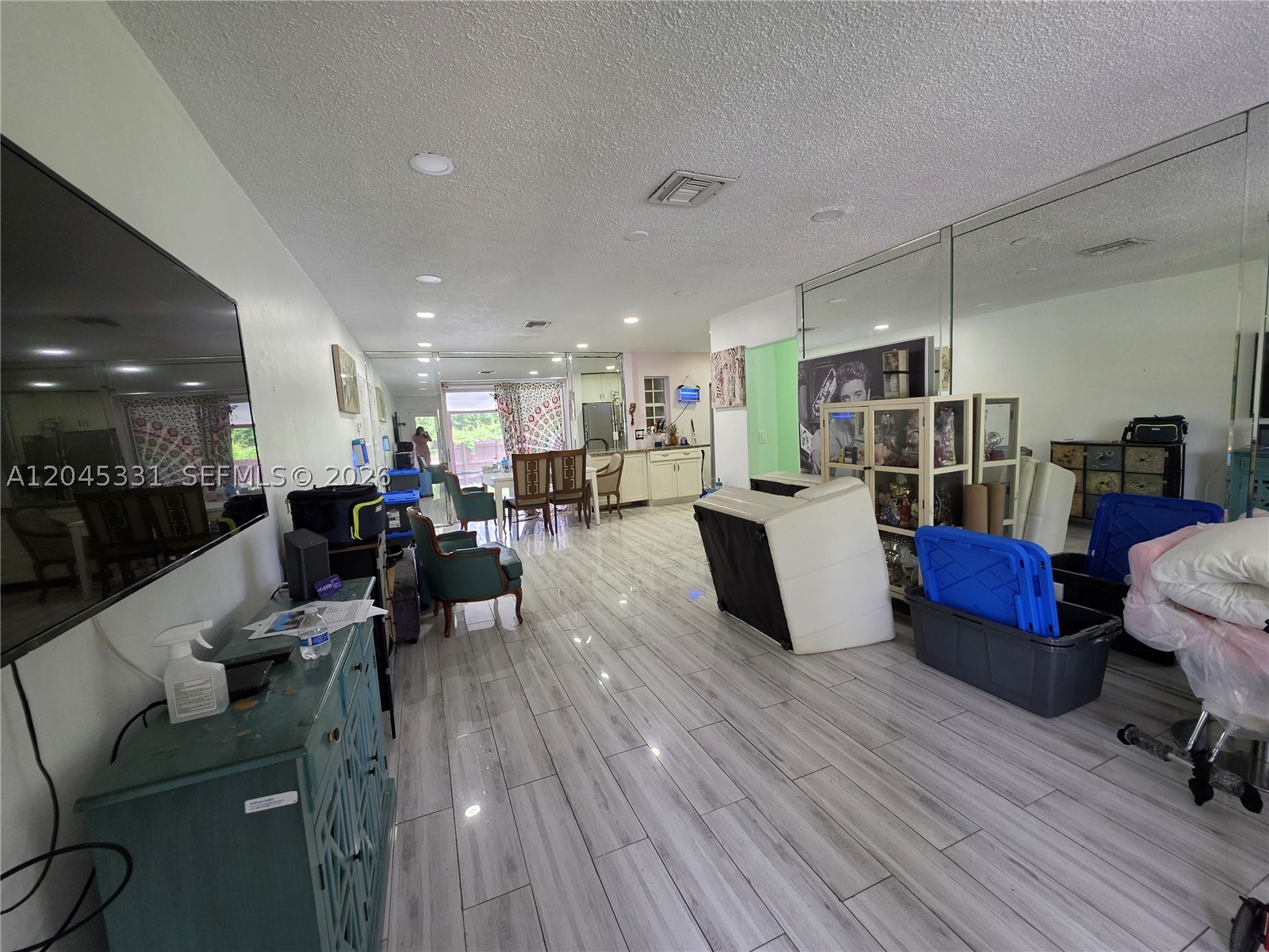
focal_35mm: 13
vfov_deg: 89.9
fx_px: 477
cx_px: 634
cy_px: 476
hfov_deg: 106.2
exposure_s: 1/120
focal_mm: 2.2
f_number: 1.9
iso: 250
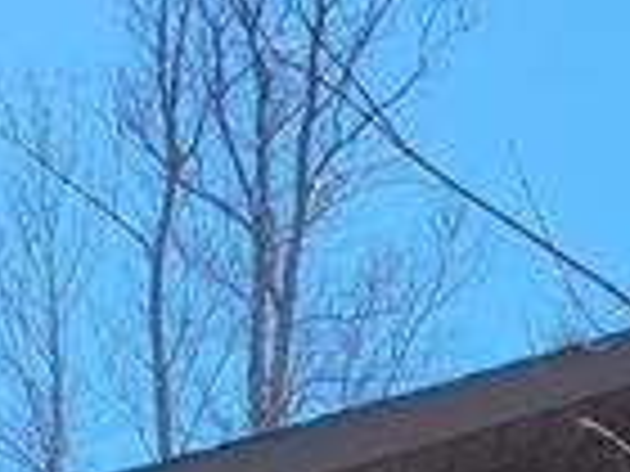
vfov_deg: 7.7
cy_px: 715
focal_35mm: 190
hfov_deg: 9.0
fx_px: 3458
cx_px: 1714
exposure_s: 1/1314
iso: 40
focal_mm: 5.4
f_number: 1.8
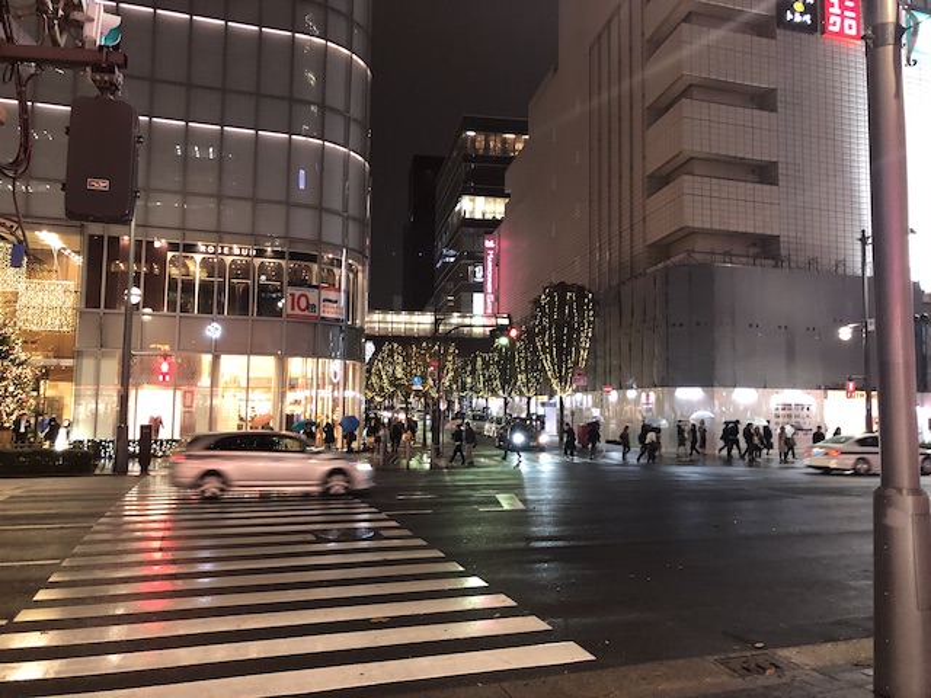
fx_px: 753
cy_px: 349
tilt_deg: +5.3
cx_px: 466
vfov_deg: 49.7
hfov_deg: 63.4
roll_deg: +0.1
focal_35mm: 28
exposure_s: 1/9
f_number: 1.8
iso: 100
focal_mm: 4
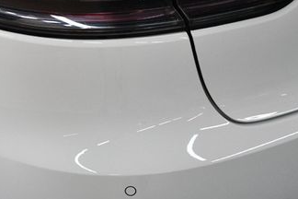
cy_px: 18
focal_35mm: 79
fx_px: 654
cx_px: 115
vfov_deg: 17.0
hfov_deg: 25.6
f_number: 4
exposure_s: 1/125
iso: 800
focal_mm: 27
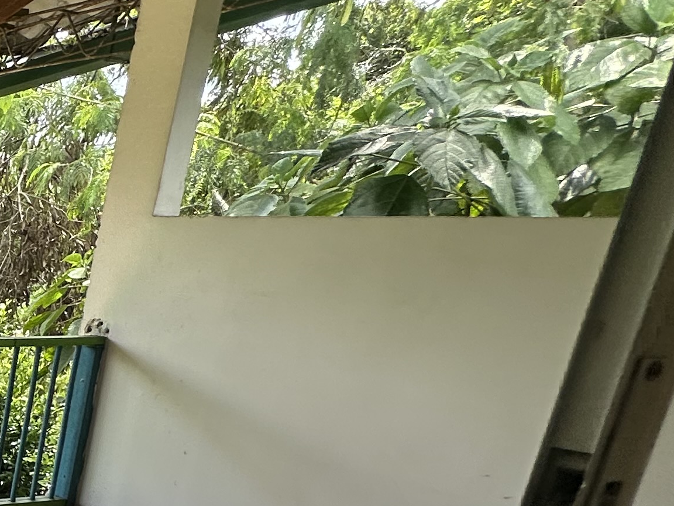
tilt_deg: -14.3
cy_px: 507
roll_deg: -1.4
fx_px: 954
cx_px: -490
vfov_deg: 27.9
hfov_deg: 23.5
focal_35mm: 49
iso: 40
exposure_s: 1/268
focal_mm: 2.22
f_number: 2.2
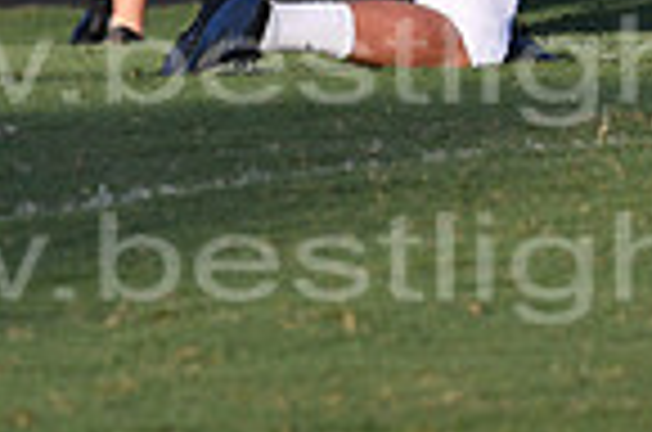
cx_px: 688
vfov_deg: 0.8
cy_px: -421
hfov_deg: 1.1
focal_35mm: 1805
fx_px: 32619
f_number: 5.6
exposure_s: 1/1600
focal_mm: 300
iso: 400
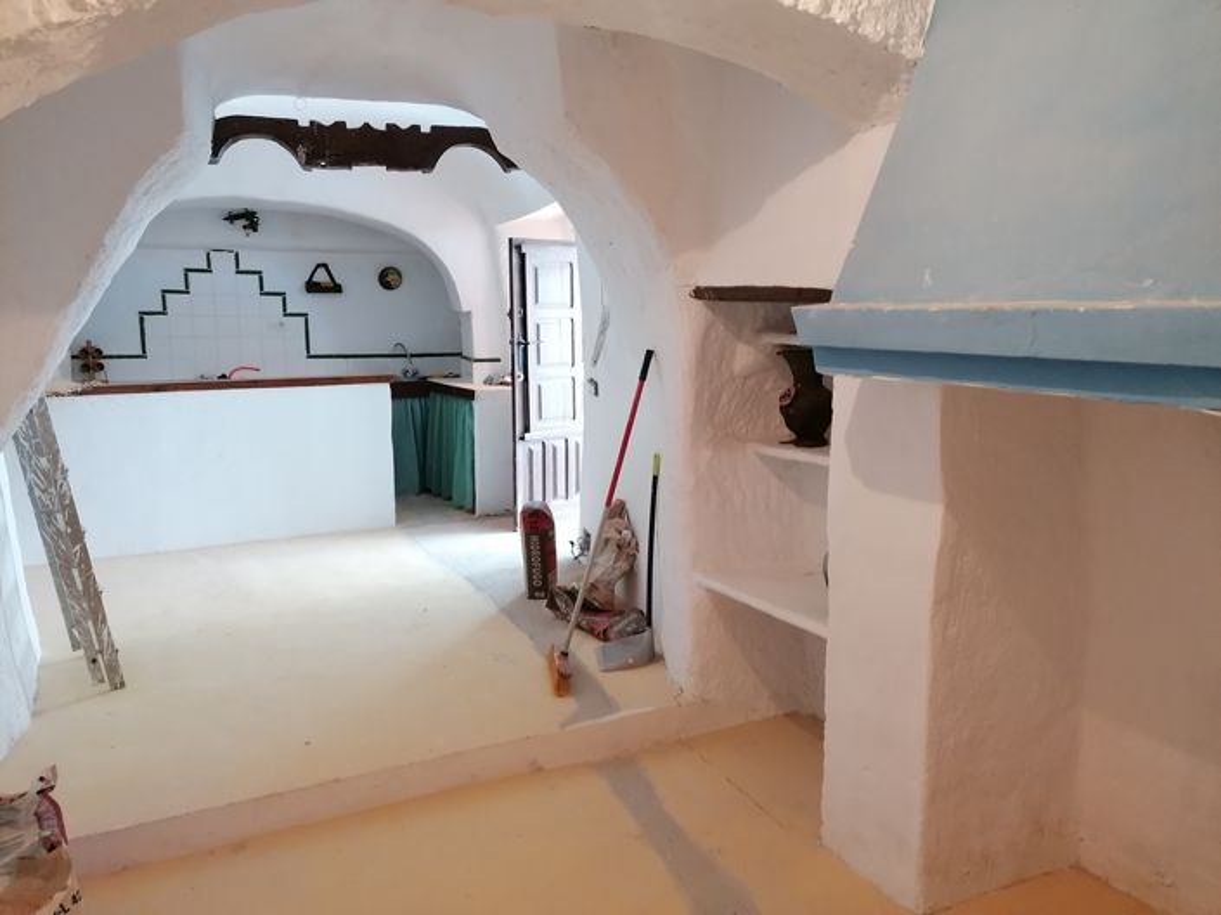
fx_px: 952
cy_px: 458
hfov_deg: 65.3
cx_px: 610
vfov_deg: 51.3
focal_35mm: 27
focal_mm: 4.75
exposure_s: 1/33.3
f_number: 1.8
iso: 320
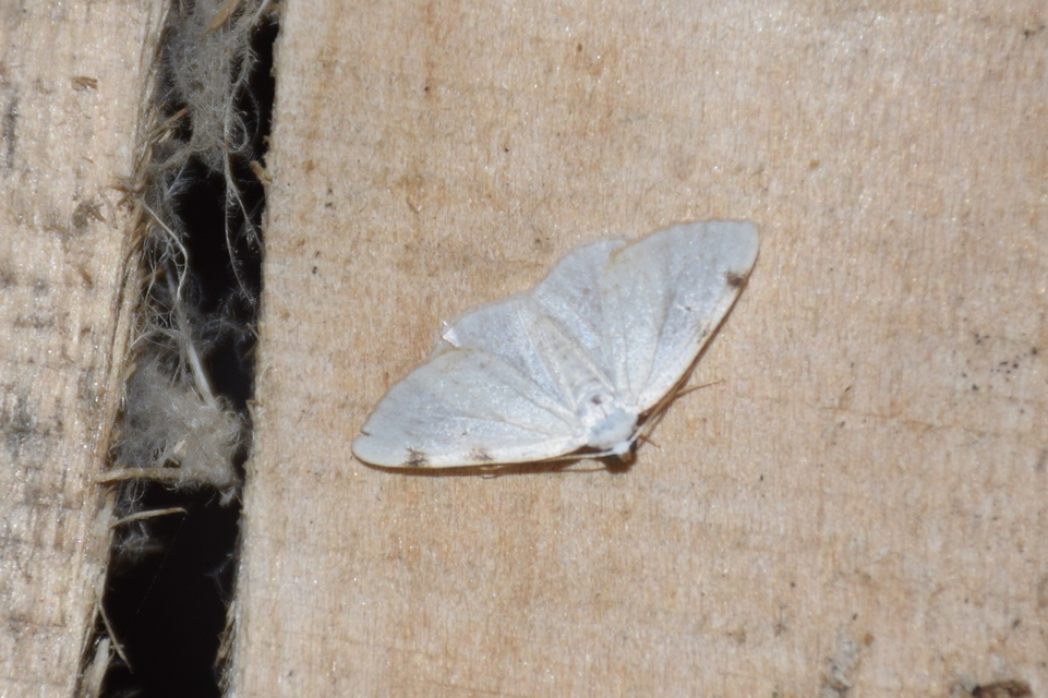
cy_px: 349
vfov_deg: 6.5
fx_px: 6111
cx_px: 524
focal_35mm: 210
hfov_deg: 9.8
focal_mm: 140
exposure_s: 1/60
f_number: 7.1
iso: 320
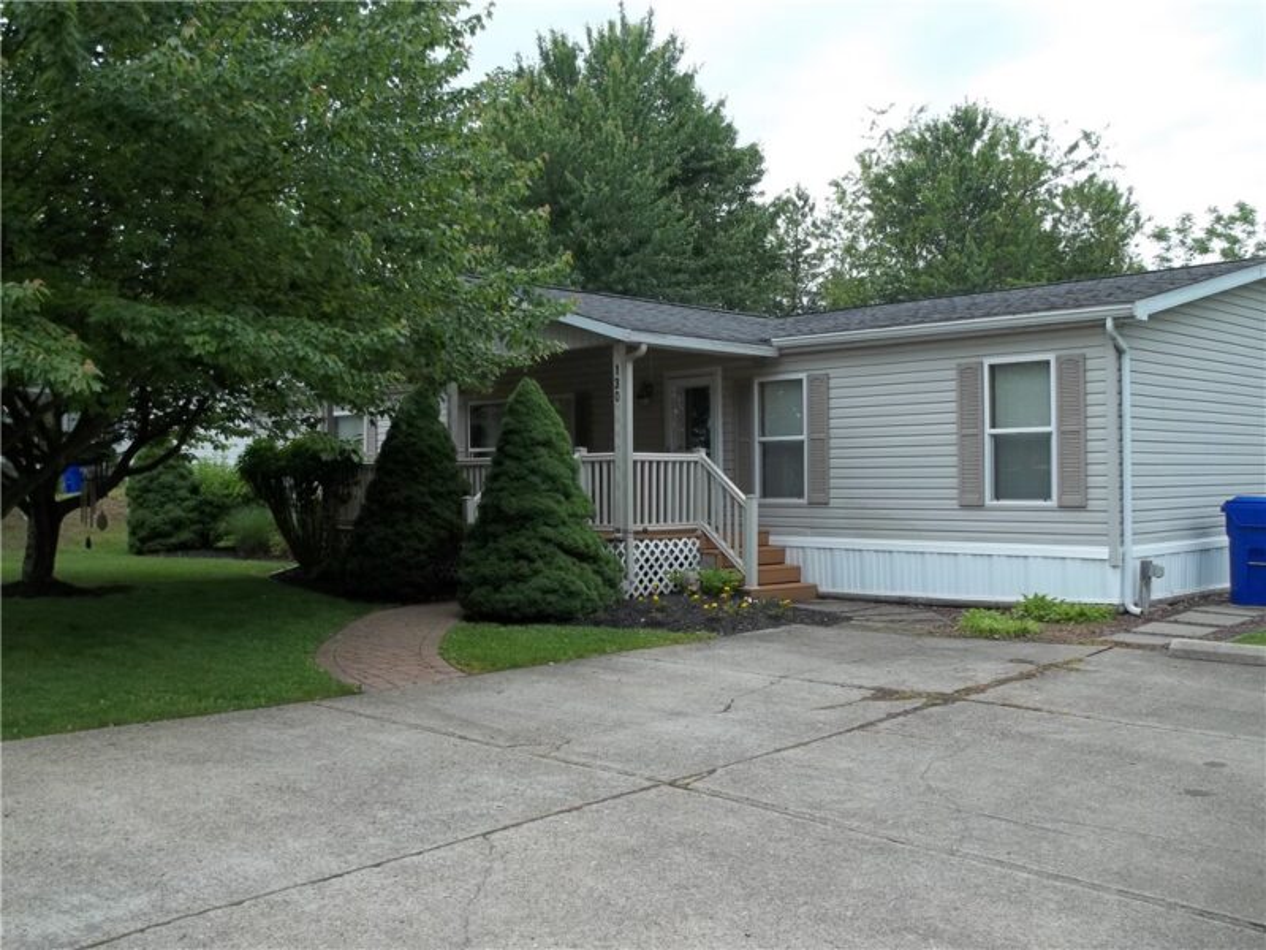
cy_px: 475
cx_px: 633
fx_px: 1207
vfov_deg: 42.9
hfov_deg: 55.4
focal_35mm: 33
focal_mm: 5.9
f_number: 3.3
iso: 64
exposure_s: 1/400
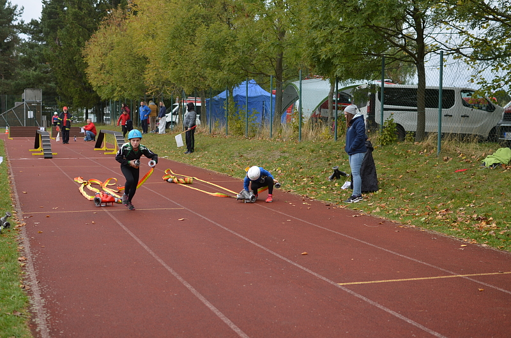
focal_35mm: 52
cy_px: 169
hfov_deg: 37.9
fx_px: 744
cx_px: 256
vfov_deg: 25.6
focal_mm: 35
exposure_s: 1/640
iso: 100
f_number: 2.8
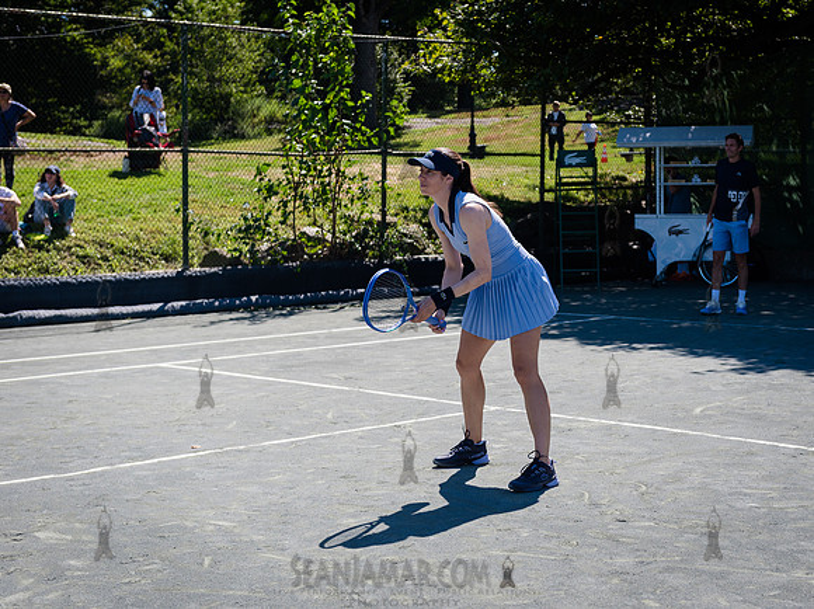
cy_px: 265
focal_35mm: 63
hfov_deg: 30.4
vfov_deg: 23.1
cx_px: 515
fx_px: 1489
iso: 200
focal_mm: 52
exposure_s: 1/1000
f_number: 3.5
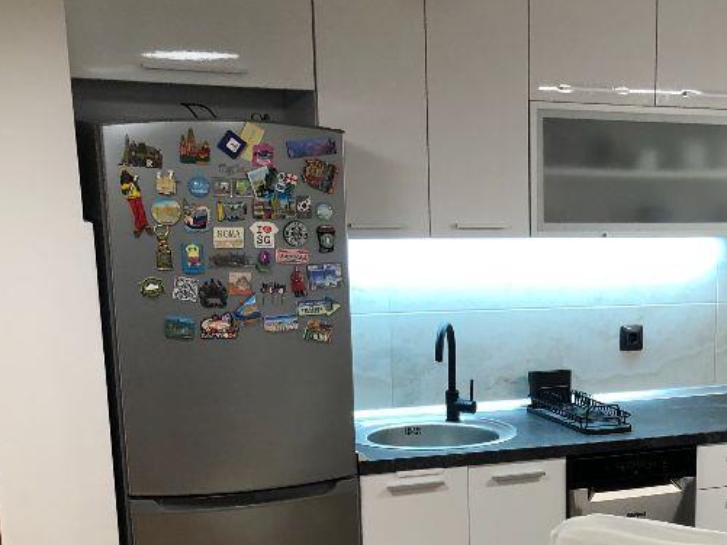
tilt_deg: -15.5
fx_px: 1407
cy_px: 499
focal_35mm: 67
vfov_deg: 21.4
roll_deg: -1.2
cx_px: 710
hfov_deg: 27.5
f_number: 1.8
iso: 40
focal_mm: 4
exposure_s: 1/20
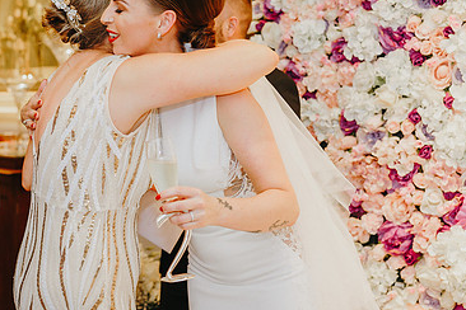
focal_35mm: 63
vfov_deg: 21.5
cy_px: 100
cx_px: 191
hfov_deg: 31.8
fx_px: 815
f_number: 2.2
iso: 640
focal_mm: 35
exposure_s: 1/200
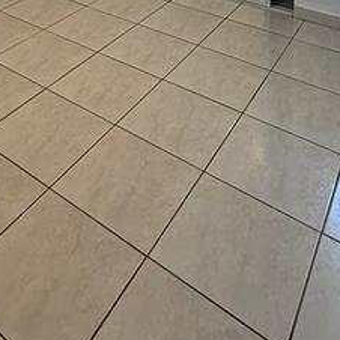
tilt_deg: -1.0
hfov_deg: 39.4
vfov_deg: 27.5
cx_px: 102
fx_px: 467
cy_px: -170
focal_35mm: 42
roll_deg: -0.7
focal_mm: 2.22
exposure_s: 1/120
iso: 200
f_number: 2.2
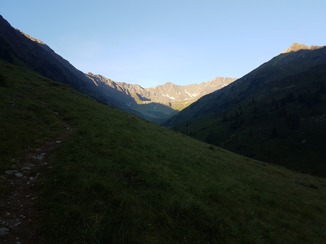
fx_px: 245
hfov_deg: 67.3
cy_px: 122
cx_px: 163
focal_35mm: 26
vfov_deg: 53.1
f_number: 1.7
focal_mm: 4.2
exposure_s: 1/441
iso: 40
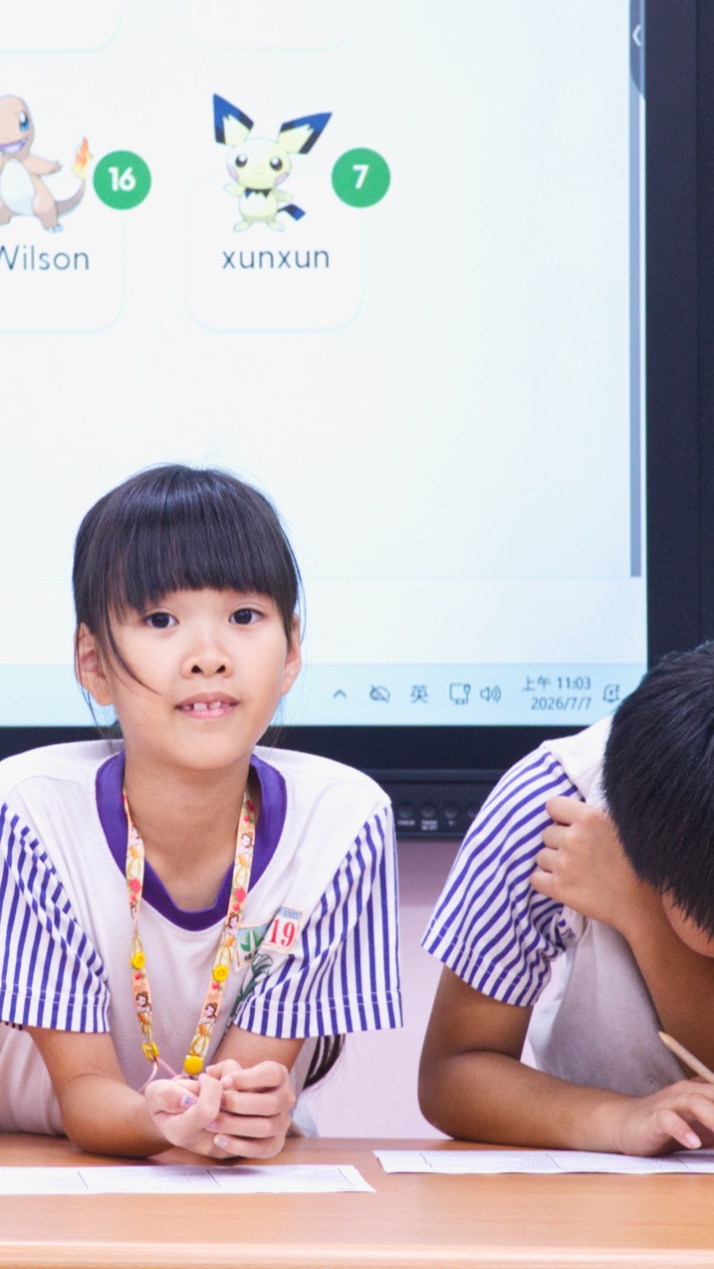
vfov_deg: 12.0
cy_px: 634
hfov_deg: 6.7
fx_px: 6056
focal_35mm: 180
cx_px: 323
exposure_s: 1/125
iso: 800
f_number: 4
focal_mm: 76
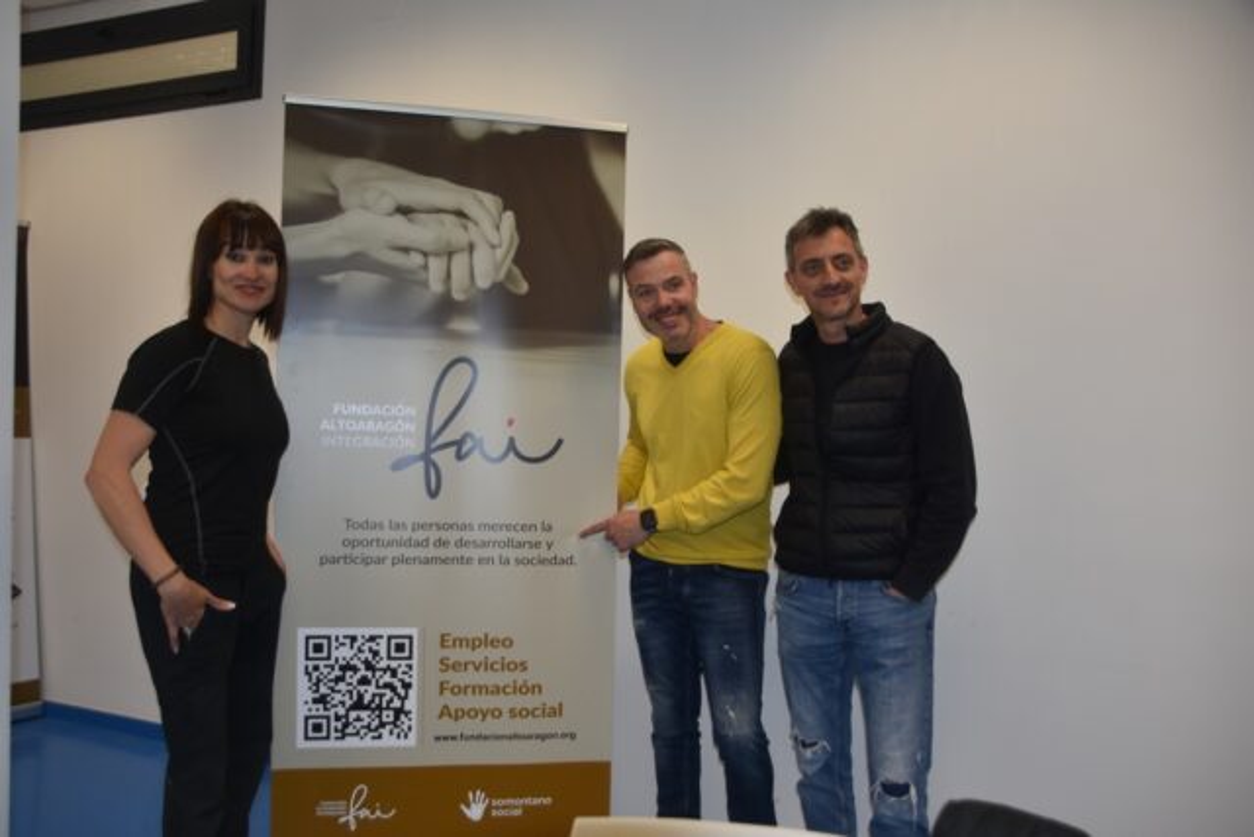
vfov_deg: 41.7
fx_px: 1097
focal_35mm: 32
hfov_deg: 59.5
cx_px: 627
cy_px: 418
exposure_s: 1/125
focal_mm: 21
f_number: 3.8
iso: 320
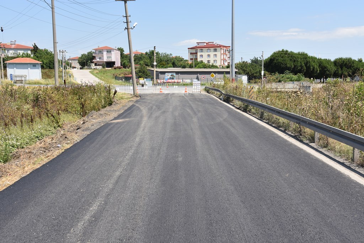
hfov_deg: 49.5
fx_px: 394
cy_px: 122
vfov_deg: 34.2
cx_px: 182
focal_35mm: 39
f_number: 8
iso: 100
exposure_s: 1/250
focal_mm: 26
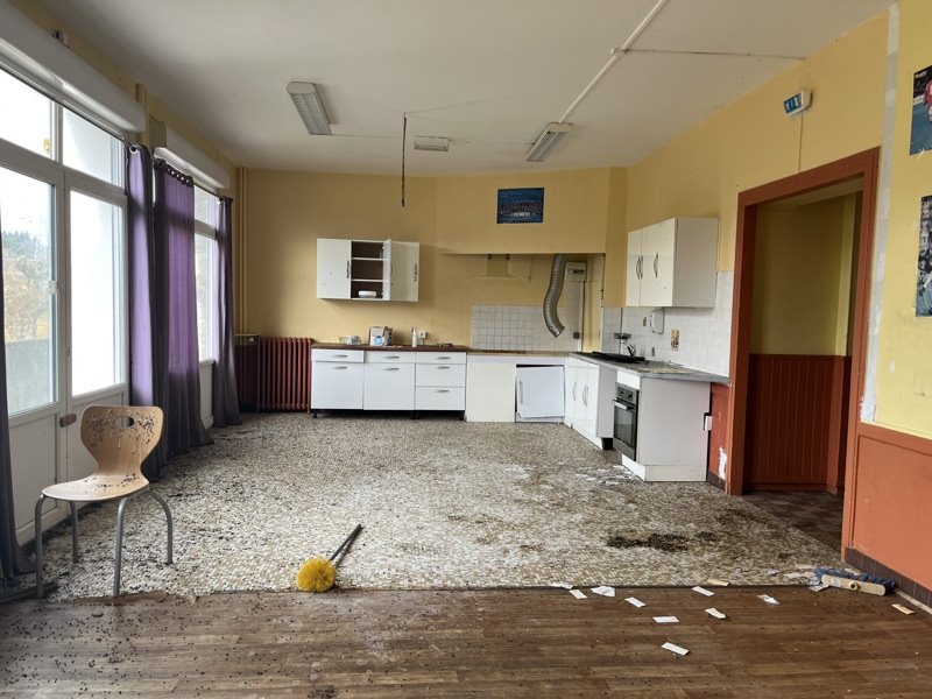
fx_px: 700
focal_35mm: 26
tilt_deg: -2.3
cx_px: 466
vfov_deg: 53.1
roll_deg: -2.1
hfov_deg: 67.3
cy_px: 350
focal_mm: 5.1
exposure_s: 1/121
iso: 40
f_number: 1.6
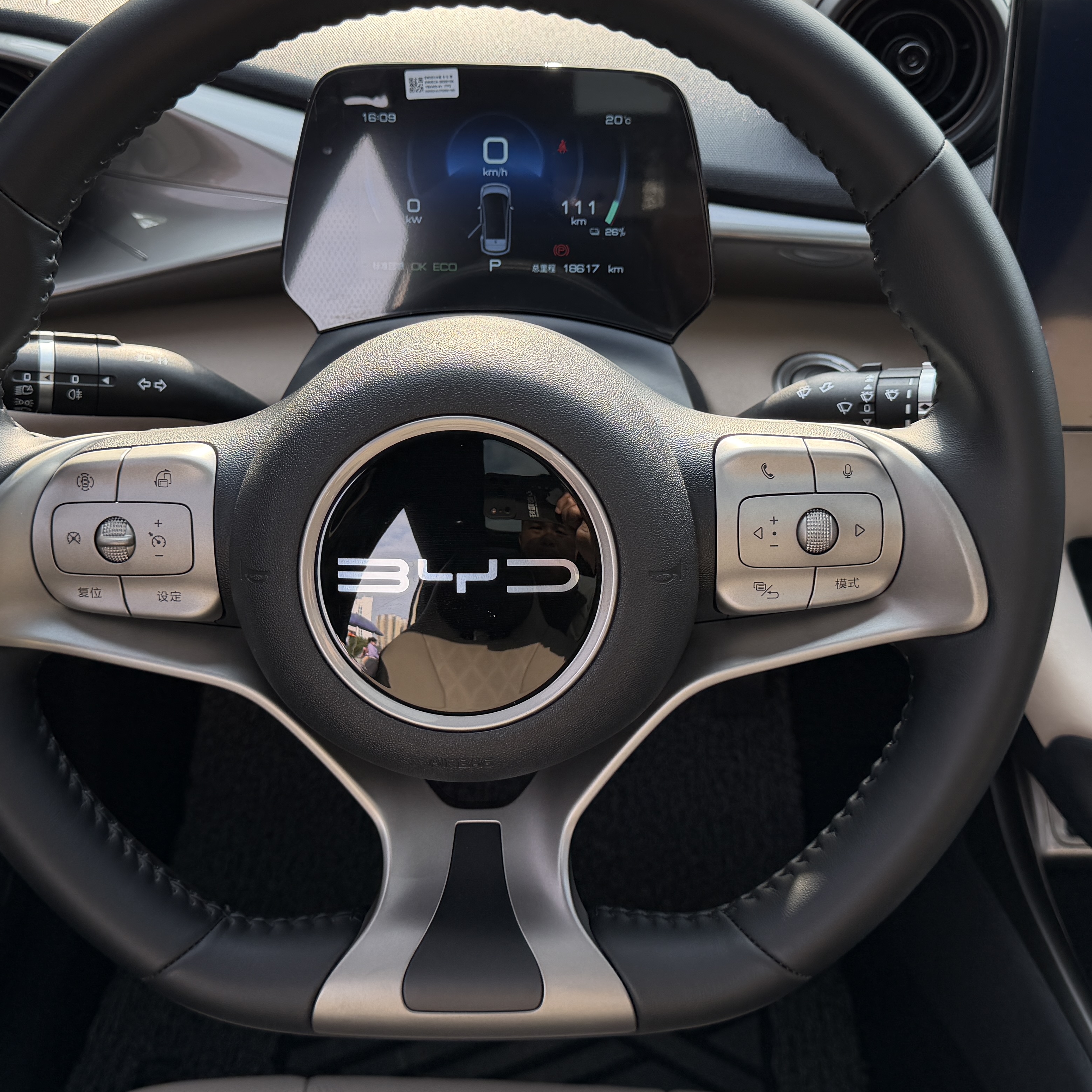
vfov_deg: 42.8
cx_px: 542
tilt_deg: -32.5
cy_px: 479
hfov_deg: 42.8
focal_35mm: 39
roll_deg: -1.0
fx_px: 1392
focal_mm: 6.76
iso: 80
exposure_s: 1/456
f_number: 1.78
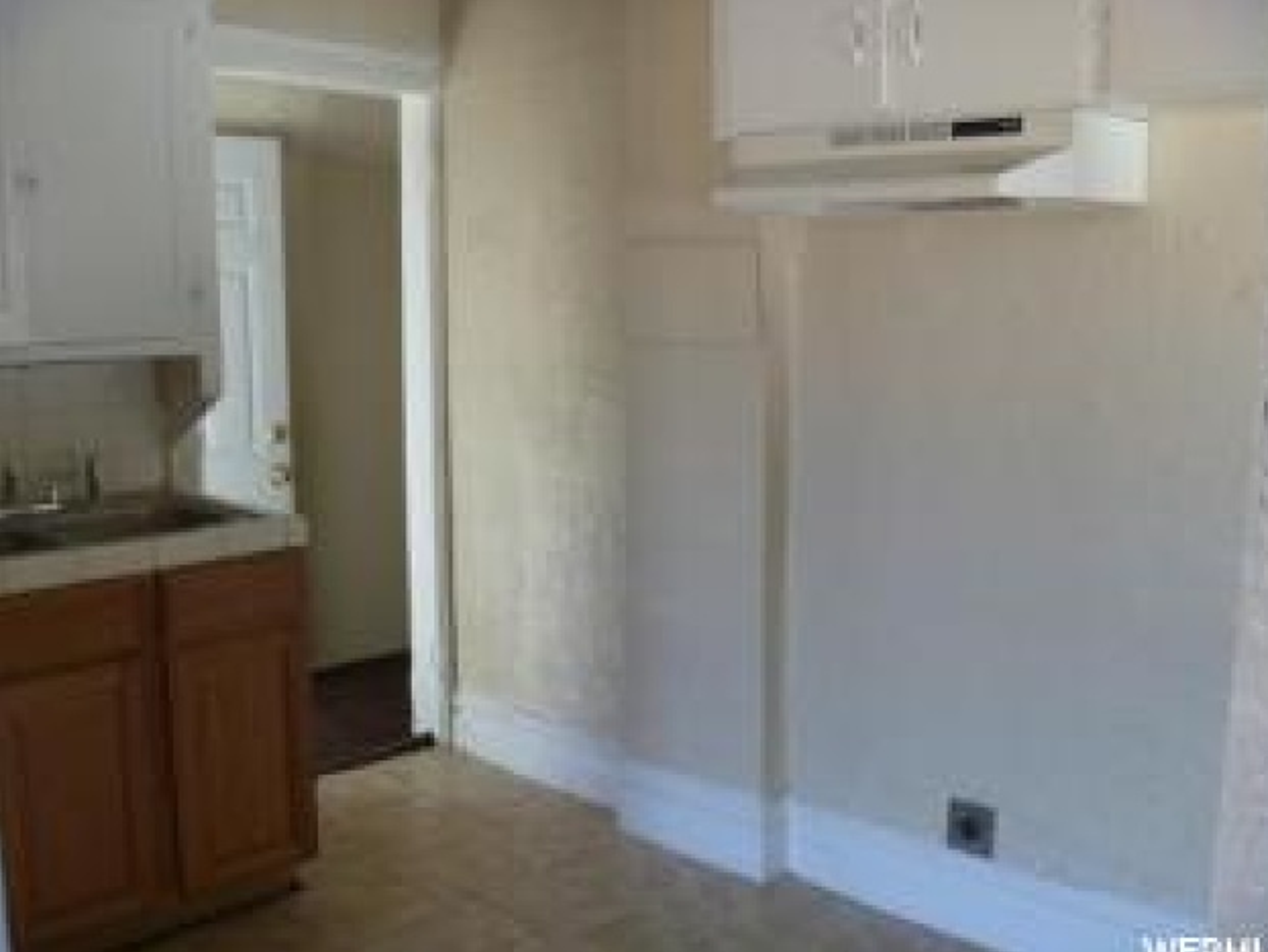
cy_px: 481
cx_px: 644
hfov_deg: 51.3
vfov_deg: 39.7
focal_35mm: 36
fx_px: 1319
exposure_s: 1/30
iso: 200
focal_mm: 6.3
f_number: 3.5
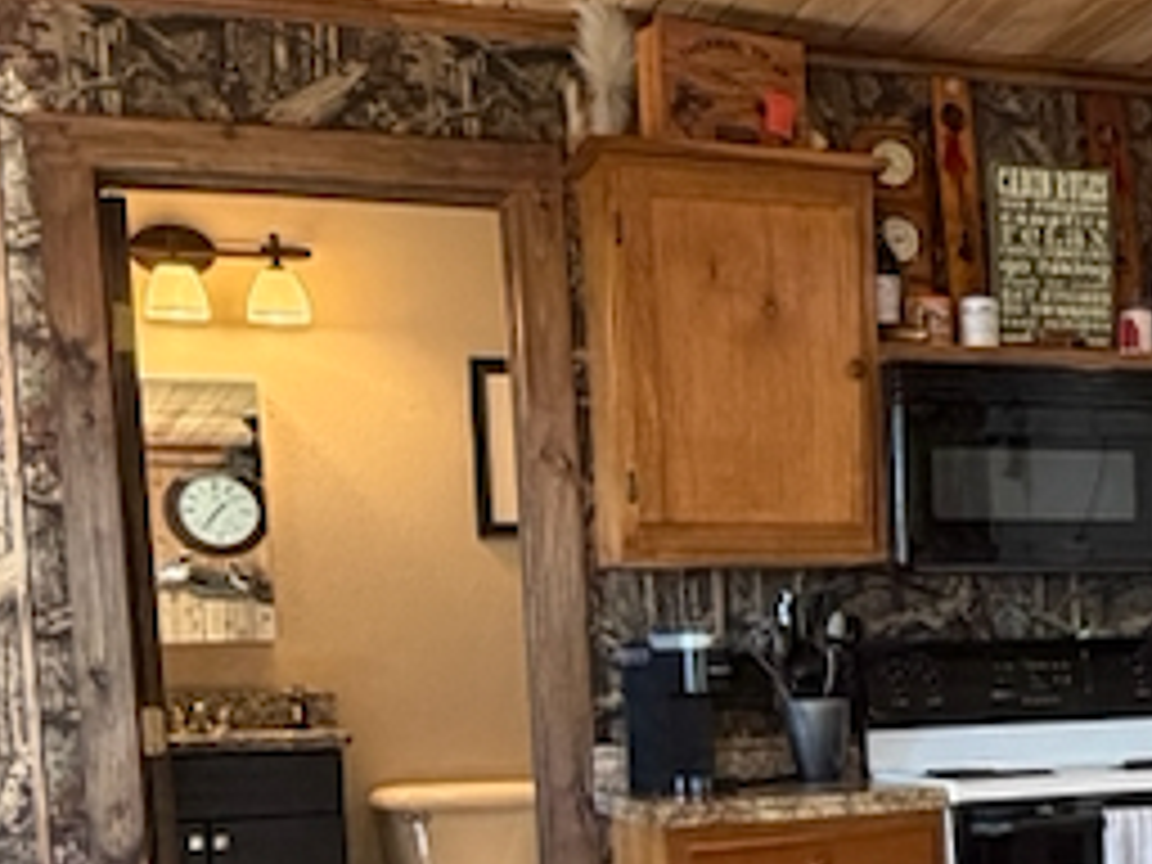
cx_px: 1377
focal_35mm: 70
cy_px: 855
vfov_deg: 20.4
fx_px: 2330
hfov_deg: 25.1
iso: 250
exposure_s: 1/60
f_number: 2.2
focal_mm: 2.22
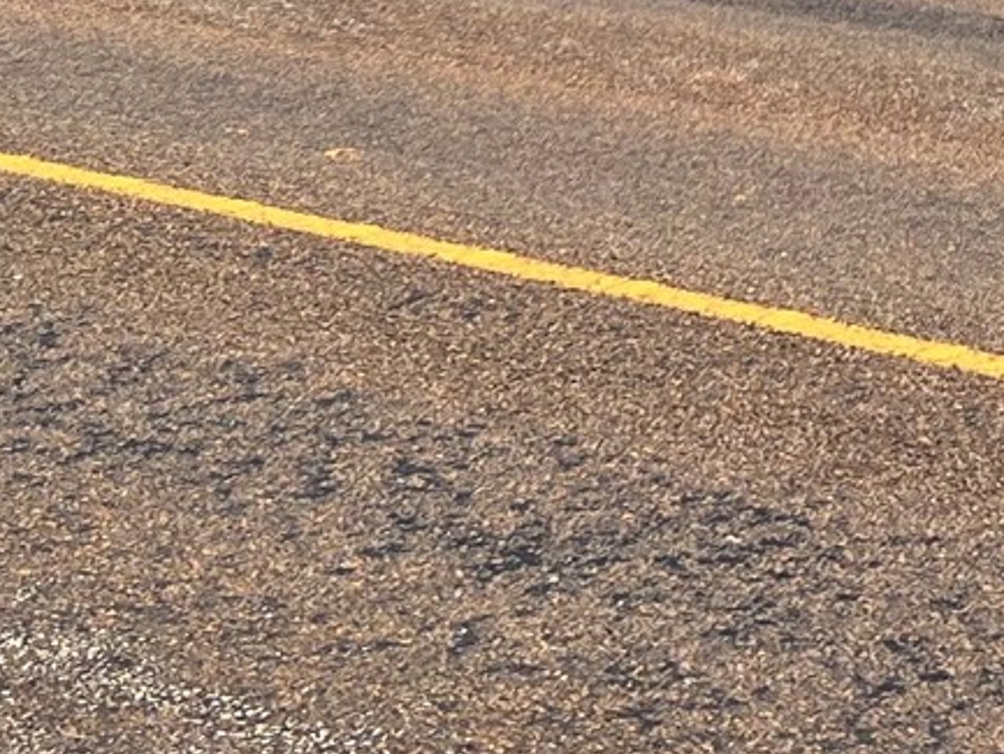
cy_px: -640
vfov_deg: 11.2
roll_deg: +0.3
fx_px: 3568
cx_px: 844
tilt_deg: +1.0
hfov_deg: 15.9
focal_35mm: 123
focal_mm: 5.7
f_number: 1.5
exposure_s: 1/3968
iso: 50
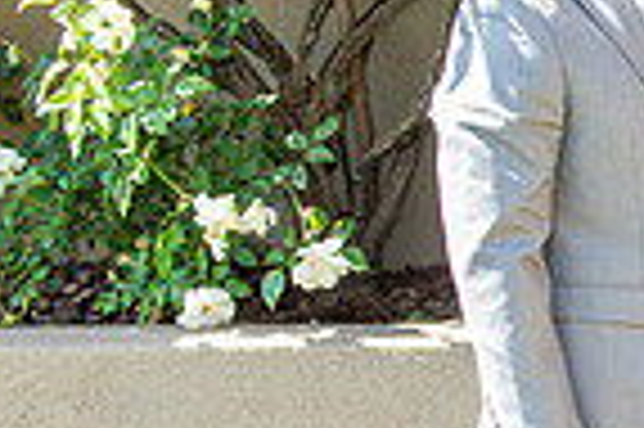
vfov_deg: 10.8
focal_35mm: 126
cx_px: 1238
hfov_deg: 14.0
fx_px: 2251
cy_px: 313
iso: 100
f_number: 5
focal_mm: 31
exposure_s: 1/125
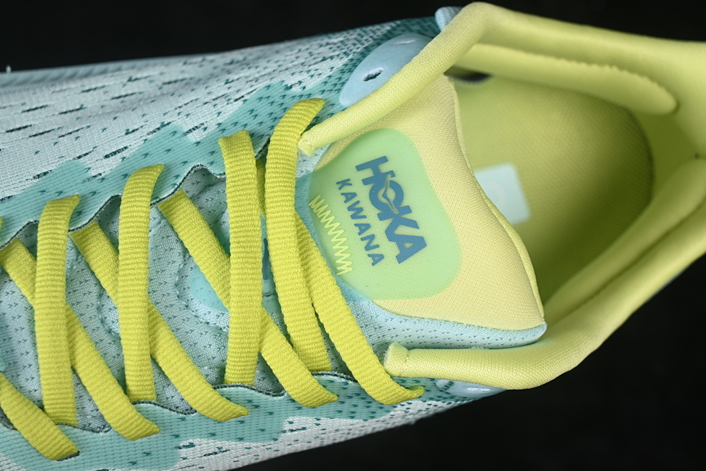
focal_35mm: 75
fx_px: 1471
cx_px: 353
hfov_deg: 27.0
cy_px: 236
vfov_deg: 18.2
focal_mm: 50
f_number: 7.1
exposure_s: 1/80
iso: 160
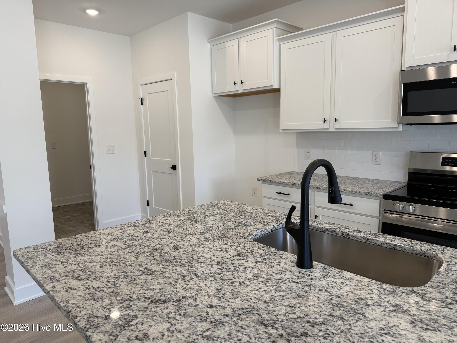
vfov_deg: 56.8
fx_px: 317
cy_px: 172
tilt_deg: -7.8
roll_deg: +1.2
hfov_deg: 71.6
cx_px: 228
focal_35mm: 24
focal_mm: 6.76
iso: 80
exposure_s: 1/120
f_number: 1.78
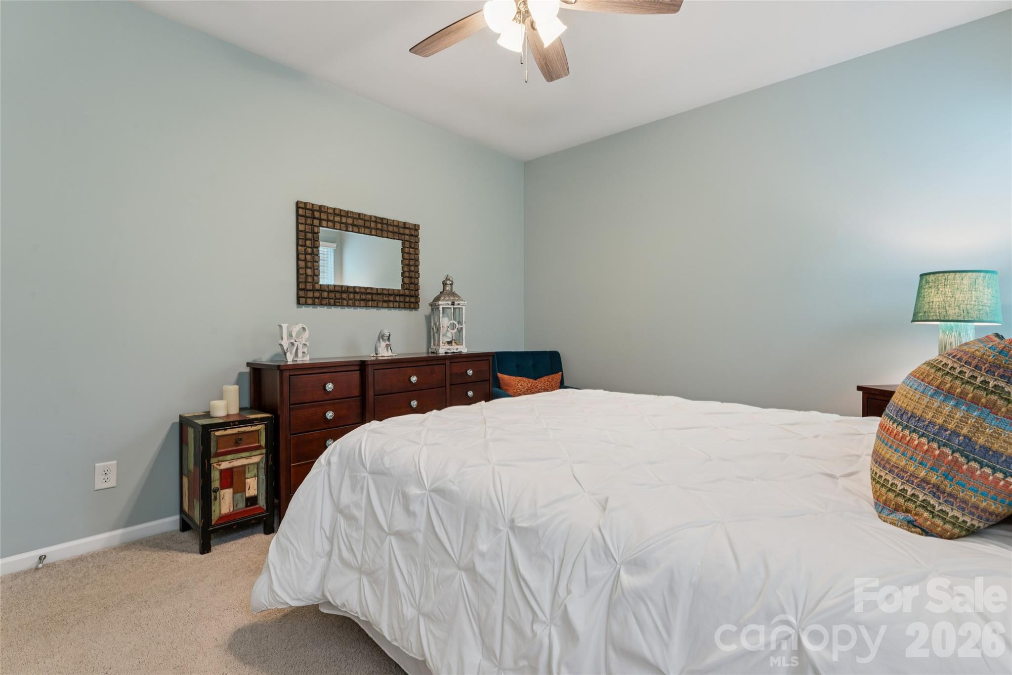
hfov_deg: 94.3
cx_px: 506
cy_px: 338
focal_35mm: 17
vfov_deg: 71.4
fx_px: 469
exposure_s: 1
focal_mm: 16.7
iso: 100
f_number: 13
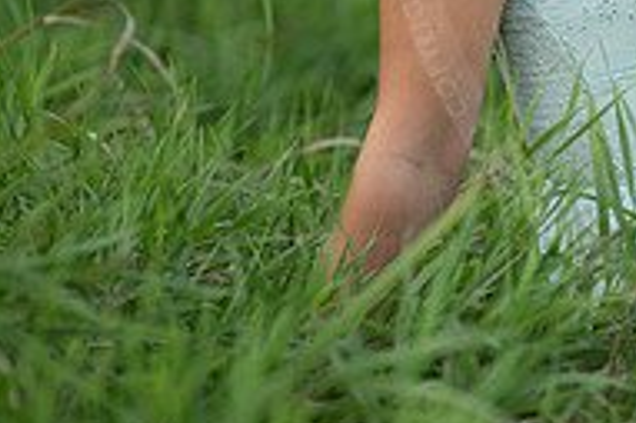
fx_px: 4554
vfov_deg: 5.3
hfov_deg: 7.8
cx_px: 959
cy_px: -138
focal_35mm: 258
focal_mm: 85
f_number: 1.8
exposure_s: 1/500
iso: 160
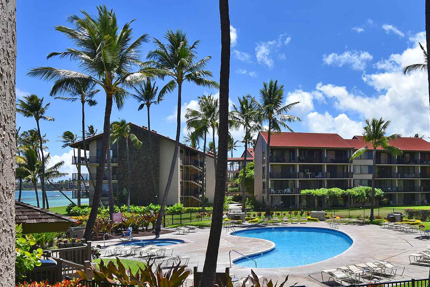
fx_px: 394
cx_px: 319
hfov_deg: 54.7
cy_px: 190
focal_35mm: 33
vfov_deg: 39.6
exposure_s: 1/400
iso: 200
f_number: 10
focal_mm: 15
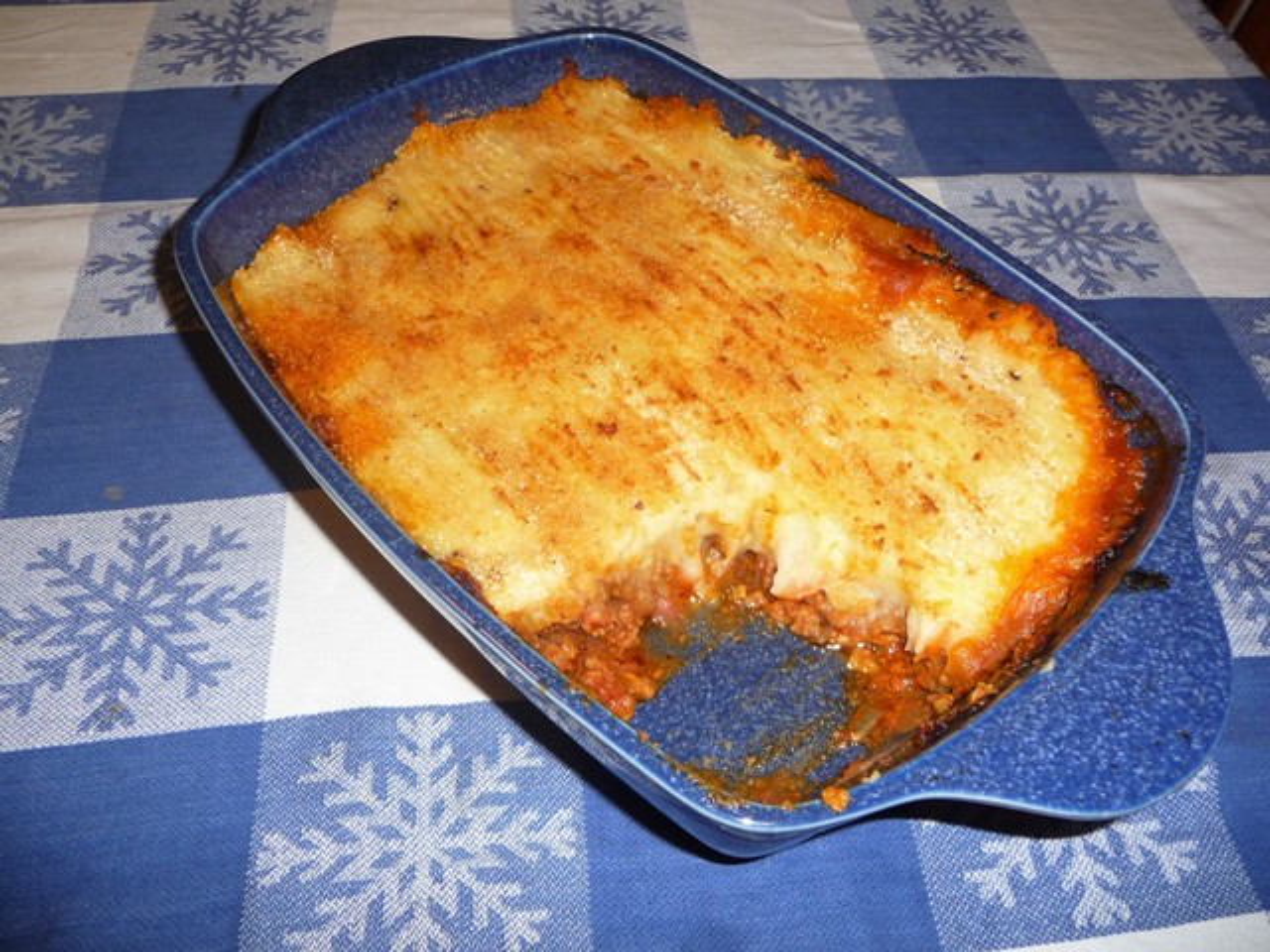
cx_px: 635
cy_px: 476
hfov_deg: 60.0
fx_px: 1101
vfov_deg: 46.8
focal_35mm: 30
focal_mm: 5
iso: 100
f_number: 3.4
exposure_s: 1/30
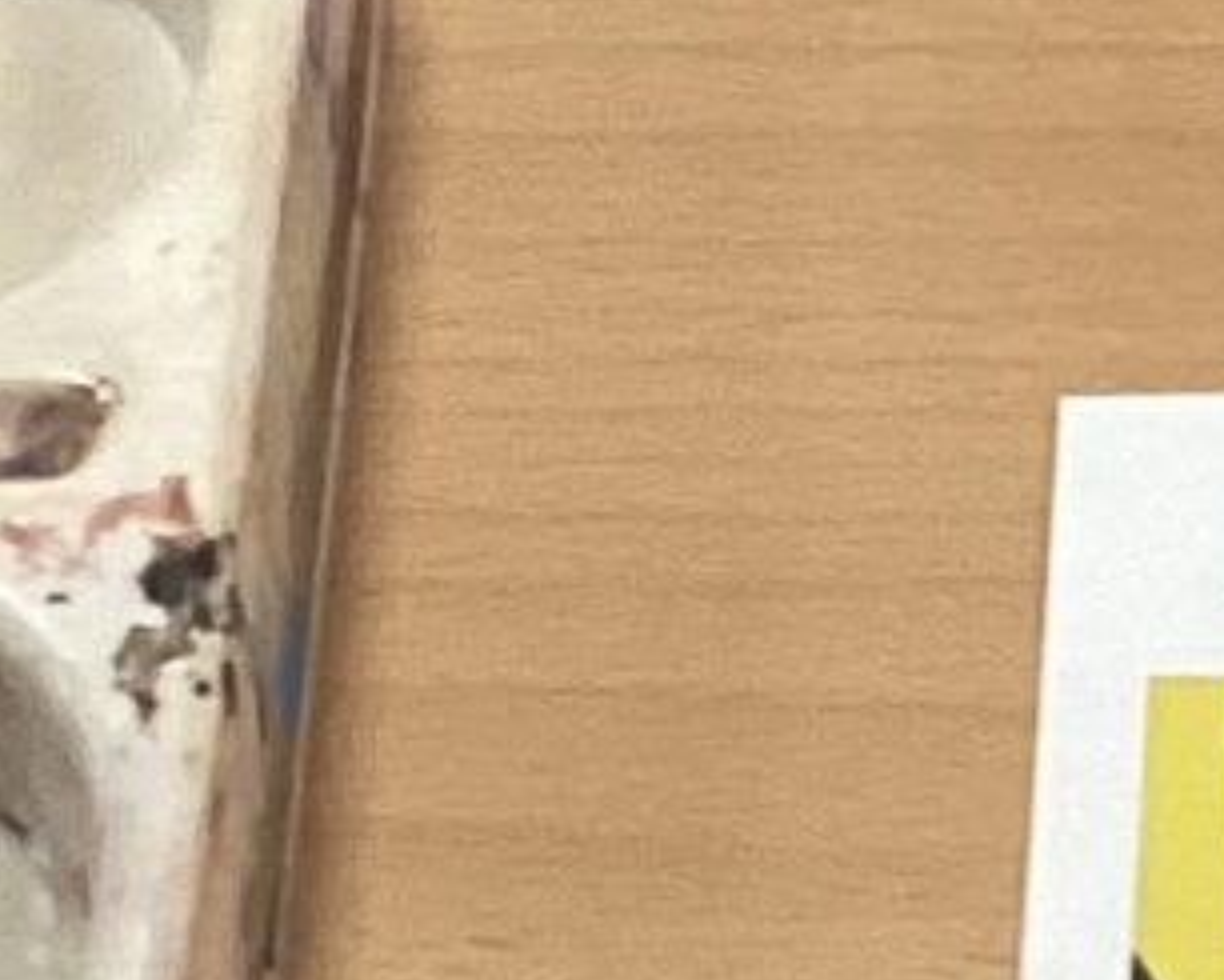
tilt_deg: -38.8
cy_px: -1244
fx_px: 9168
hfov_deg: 7.5
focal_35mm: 253
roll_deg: +1.0
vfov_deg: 5.9
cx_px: 1660
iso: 125
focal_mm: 3.3
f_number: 2.4
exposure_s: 1/50
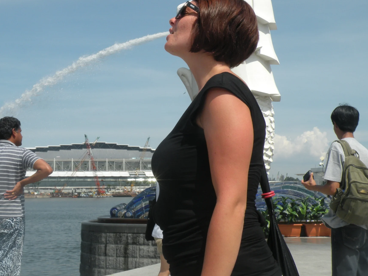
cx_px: 198
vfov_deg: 26.0
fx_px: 595
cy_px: 97
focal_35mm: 56
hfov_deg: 34.3
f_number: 7.1
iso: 64
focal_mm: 7.4
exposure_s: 1/284
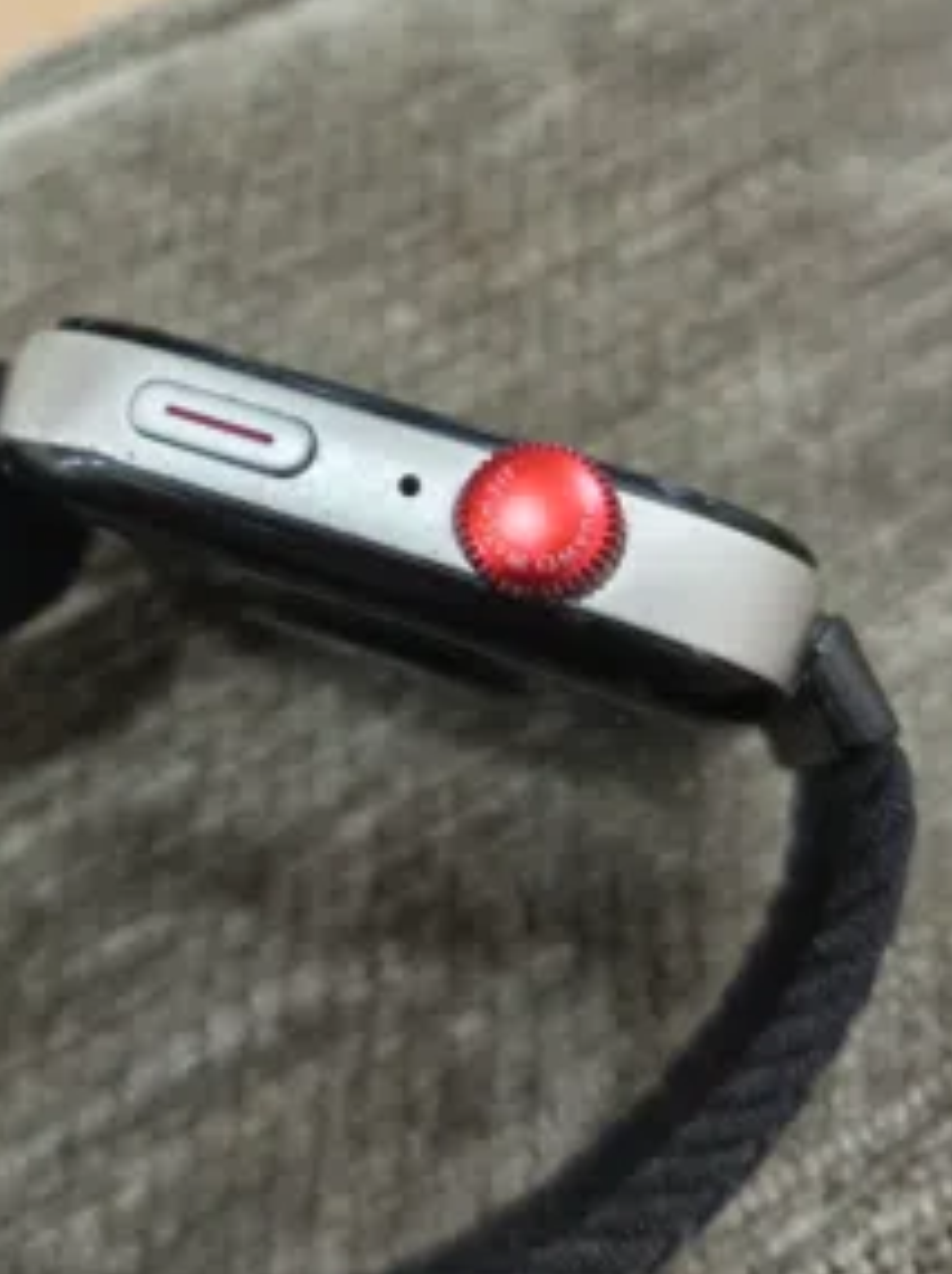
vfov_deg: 48.1
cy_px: 409
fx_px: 1397
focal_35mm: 38
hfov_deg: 37.5
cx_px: 375
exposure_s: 1/25
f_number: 1.8
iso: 760
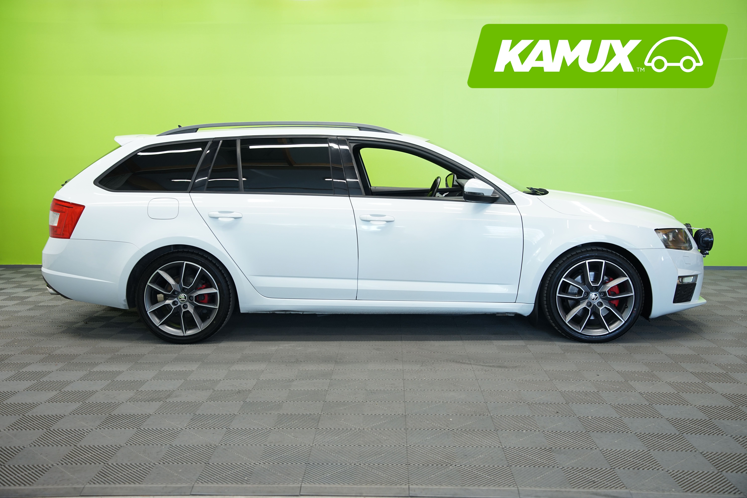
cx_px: 374
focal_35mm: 38
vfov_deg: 35.1
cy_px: 249
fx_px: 788
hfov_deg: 50.7
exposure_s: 1/20
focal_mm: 38
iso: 500
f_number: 5
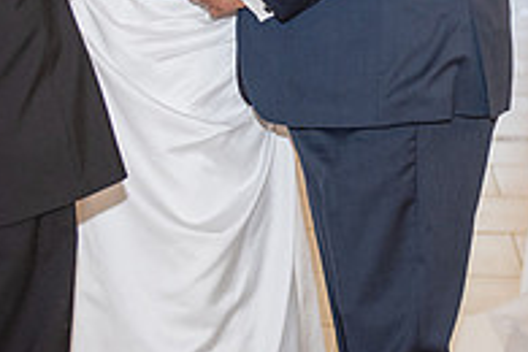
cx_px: 309
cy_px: -93
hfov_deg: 13.8
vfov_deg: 9.1
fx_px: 2185
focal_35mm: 149
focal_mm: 50
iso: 1000
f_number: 2.8
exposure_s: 1/160
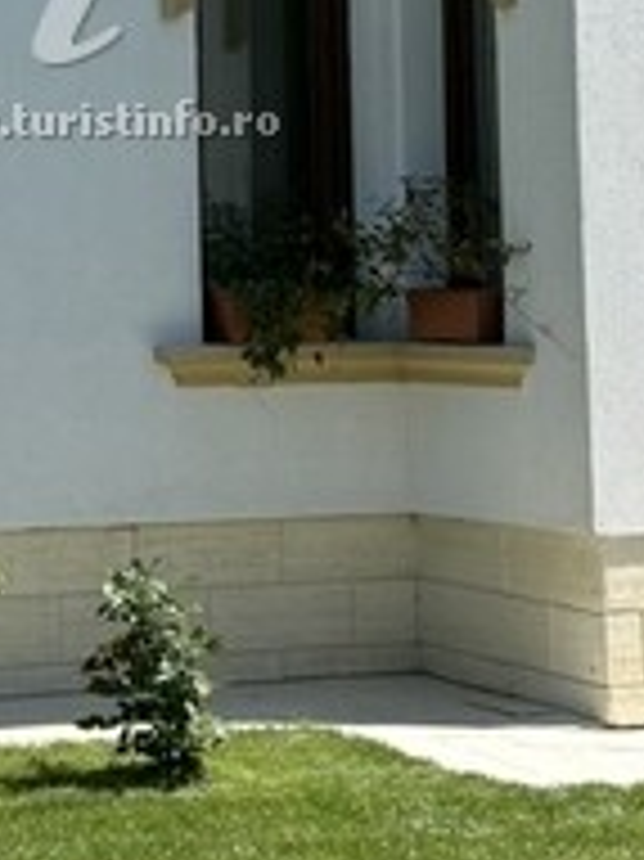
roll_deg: +0.5
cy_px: -90
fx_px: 3203
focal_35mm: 129
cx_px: -5
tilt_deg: +6.5
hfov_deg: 11.4
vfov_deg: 14.9
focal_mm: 6.76
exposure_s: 1/4405
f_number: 1.78
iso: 80
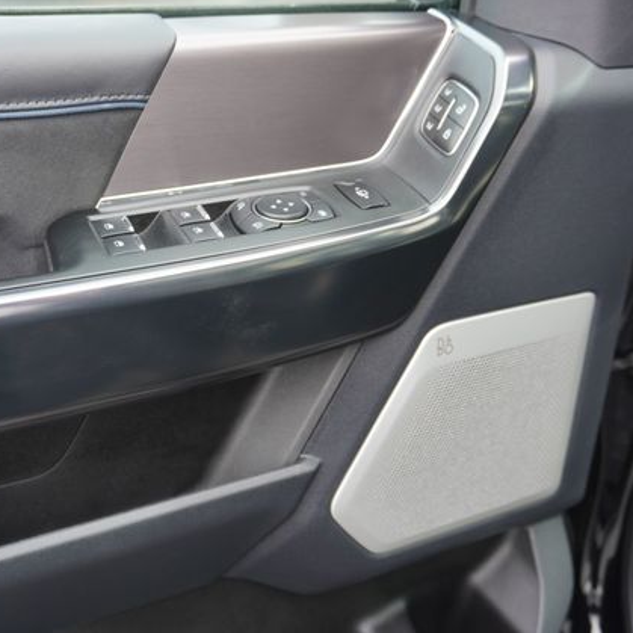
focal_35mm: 39
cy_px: 316
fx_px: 807
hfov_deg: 42.8
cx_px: 319
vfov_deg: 42.8
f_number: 4
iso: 125
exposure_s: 1/60
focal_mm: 20
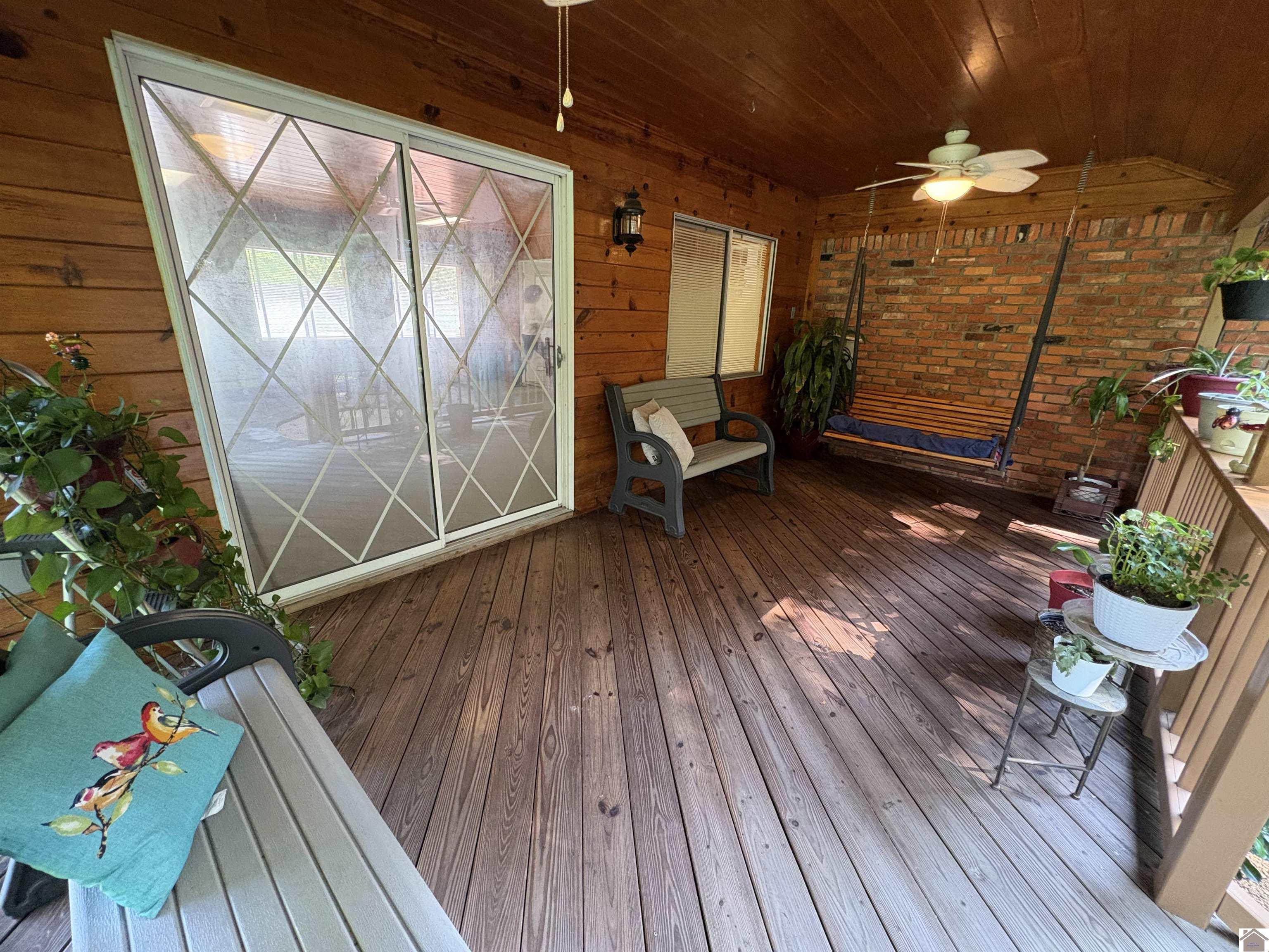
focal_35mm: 14
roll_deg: -1.9
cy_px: 476
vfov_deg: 85.7
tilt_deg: -17.3
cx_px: 634
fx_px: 513
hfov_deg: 102.1
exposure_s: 1/60
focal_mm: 2.22
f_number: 2.2
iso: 500
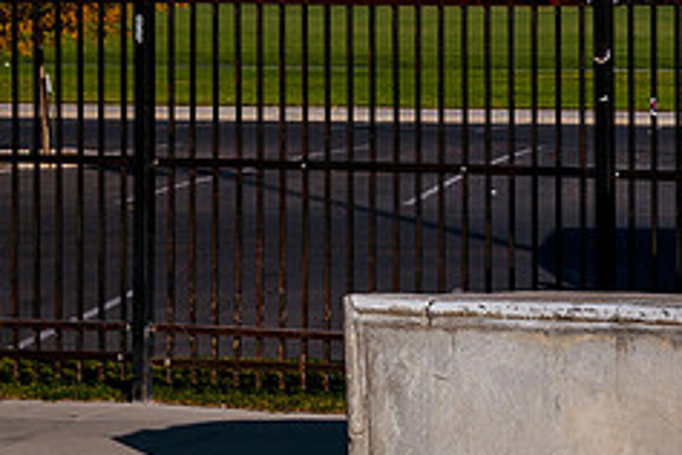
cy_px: 40
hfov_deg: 12.8
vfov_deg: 8.6
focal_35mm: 159
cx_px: 662
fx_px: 3012
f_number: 8
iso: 160
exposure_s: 1/800
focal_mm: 65
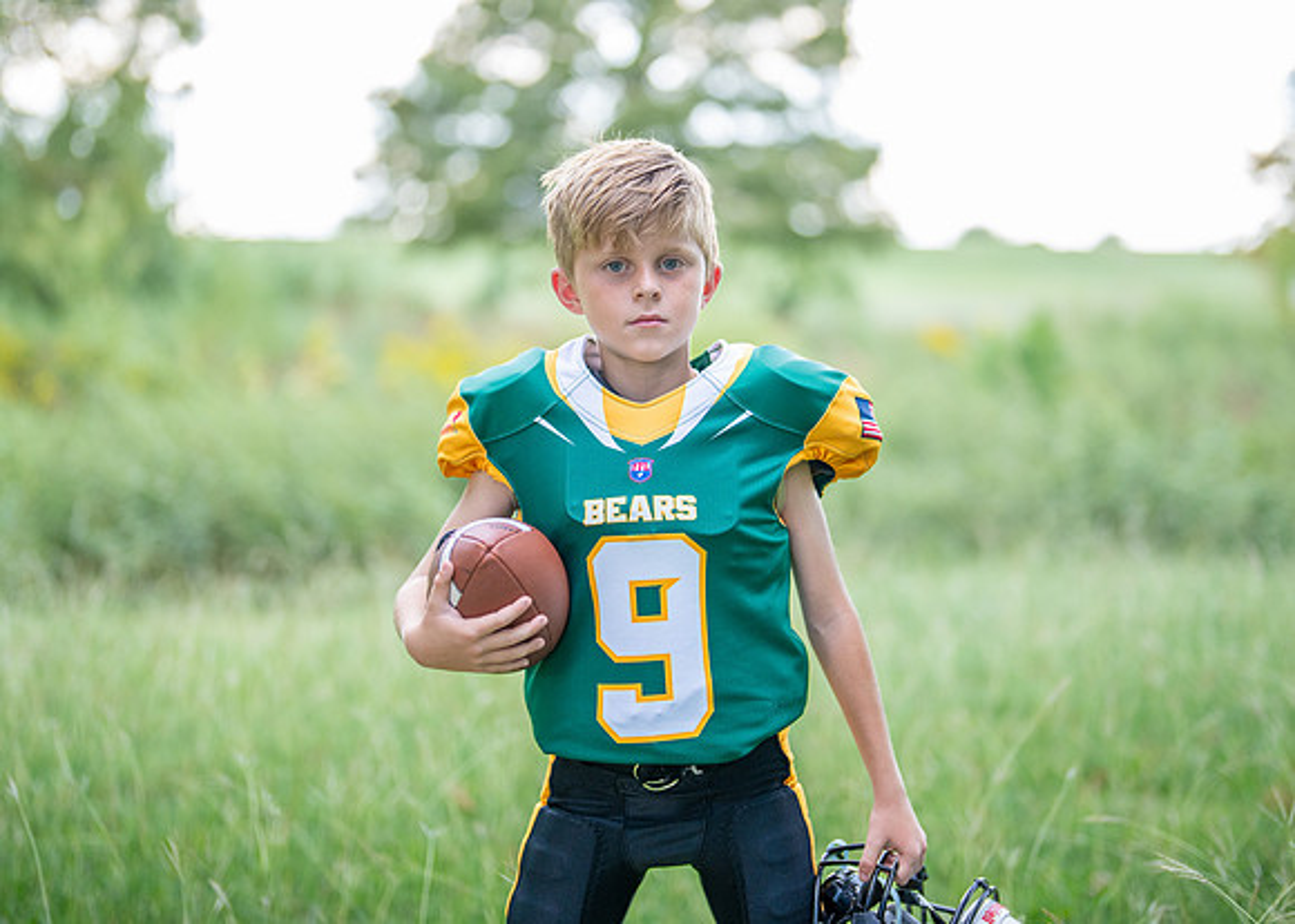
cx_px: 670
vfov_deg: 23.6
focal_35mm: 60
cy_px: 400
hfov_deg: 32.6
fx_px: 2212
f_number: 1.2
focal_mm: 50
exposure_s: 1/1250
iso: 320
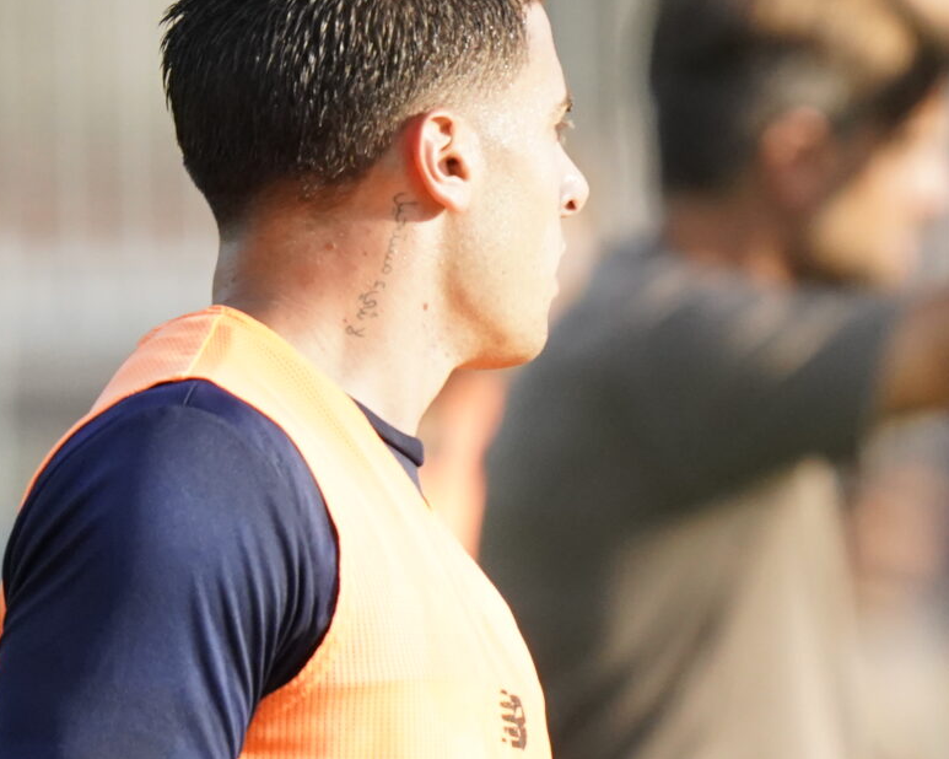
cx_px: 875
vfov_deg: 0.8
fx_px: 52397
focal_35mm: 1866
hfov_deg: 1.0
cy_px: 198
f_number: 6.3
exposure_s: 1/2000
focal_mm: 600
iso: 3200
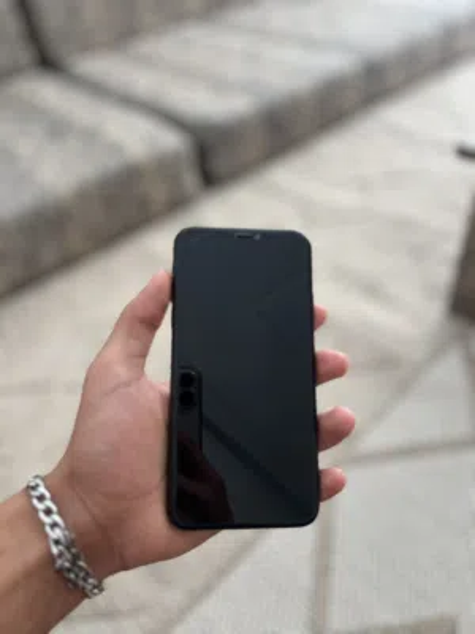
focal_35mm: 26
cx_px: 238
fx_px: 476
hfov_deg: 53.1
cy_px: 317
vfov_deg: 67.3
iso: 125
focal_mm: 5.7
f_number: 1.5
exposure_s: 1/60
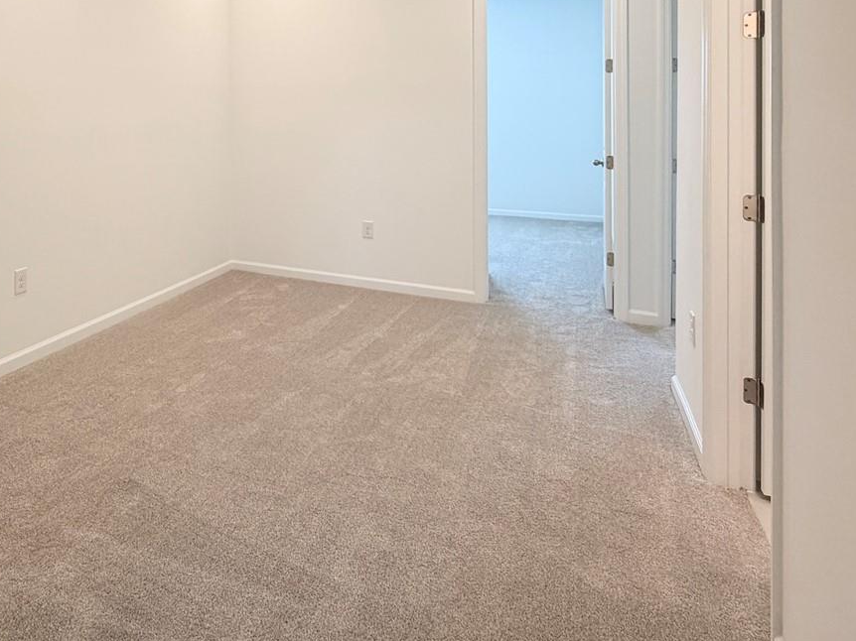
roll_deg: +0.4
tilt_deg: -0.7
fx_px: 643
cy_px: 112
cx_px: 239
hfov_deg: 64.2
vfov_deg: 49.4
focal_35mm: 26
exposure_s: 1/120
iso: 125
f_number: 2.2
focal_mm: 2.22
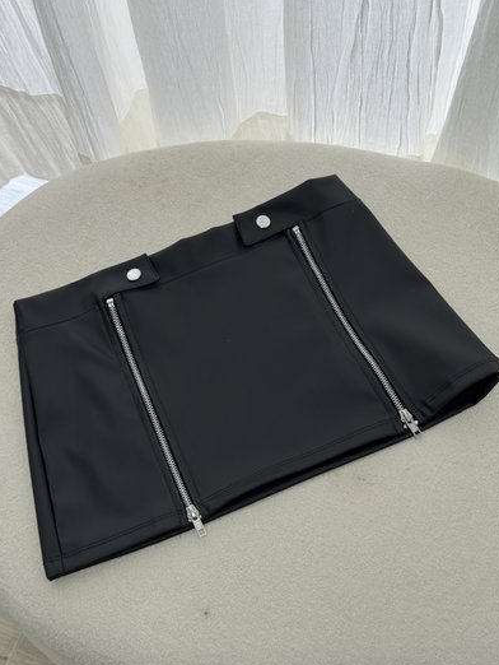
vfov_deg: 38.9
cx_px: 252
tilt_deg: -63.1
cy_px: 336
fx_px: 941
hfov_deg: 29.7
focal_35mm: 49
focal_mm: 6.76
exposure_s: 1/100
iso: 50
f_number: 1.78
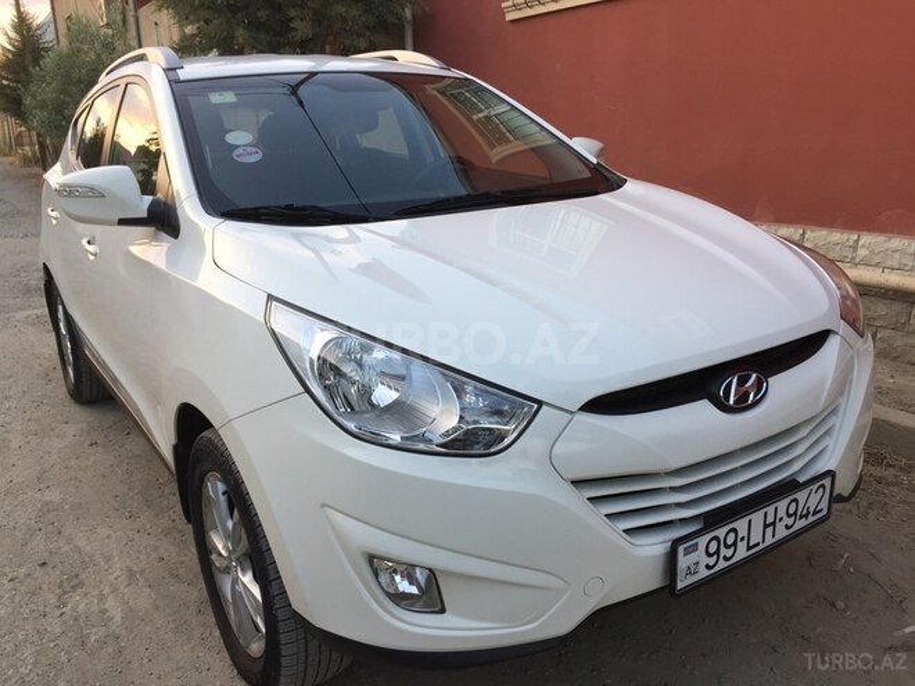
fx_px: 767
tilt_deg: -14.8
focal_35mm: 29
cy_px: 343
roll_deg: +1.3
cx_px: 458
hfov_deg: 61.7
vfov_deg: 48.2
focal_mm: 4.15
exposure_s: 1/100
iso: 40
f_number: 2.2
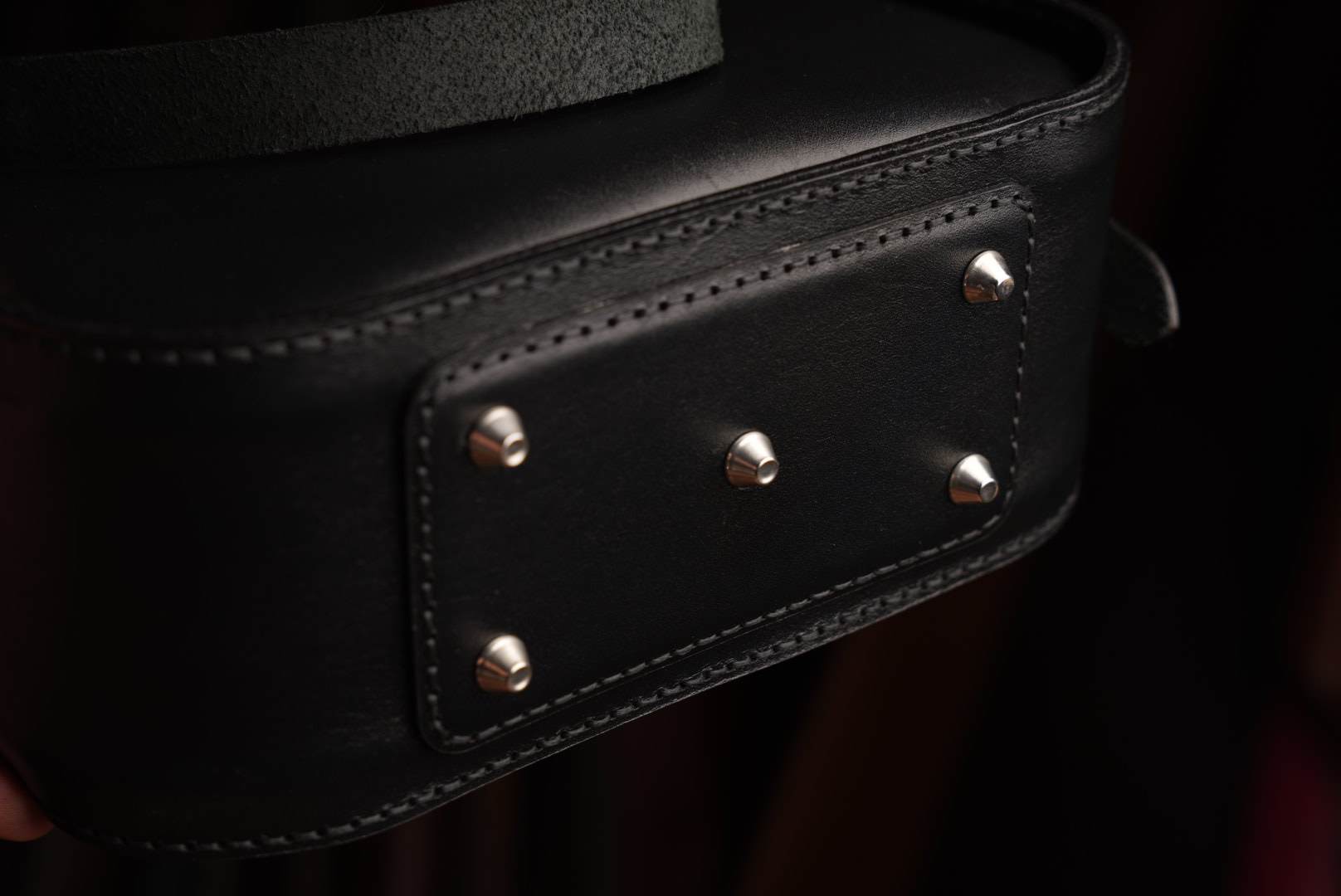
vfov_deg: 19.5
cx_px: 670
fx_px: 2609
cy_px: 448
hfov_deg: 28.8
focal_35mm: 70
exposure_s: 1/60
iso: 100
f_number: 7.1
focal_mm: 70
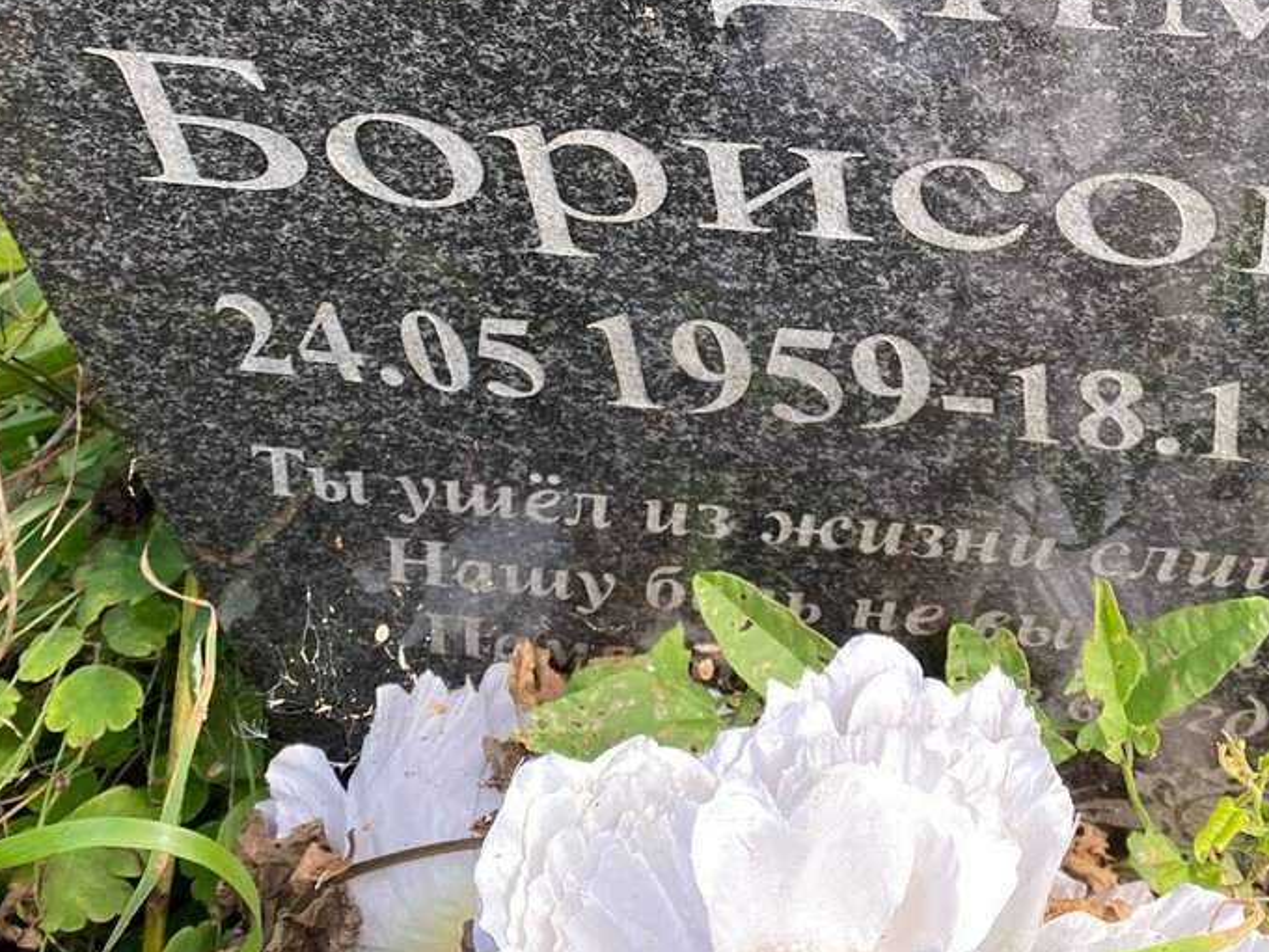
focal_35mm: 55
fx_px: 2017
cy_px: -4
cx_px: 1120
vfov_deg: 25.3
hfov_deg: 33.3
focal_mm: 4.25
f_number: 1.8
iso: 32
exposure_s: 1/141
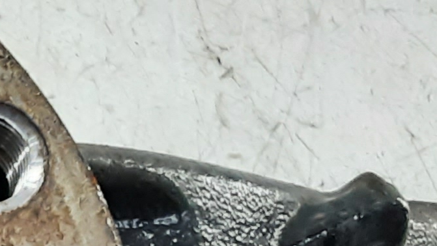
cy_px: 349
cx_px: -363
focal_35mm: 143
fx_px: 1658
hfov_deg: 13.4
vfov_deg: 8.3
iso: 160
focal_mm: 2.91
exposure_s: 1/50
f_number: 1.9
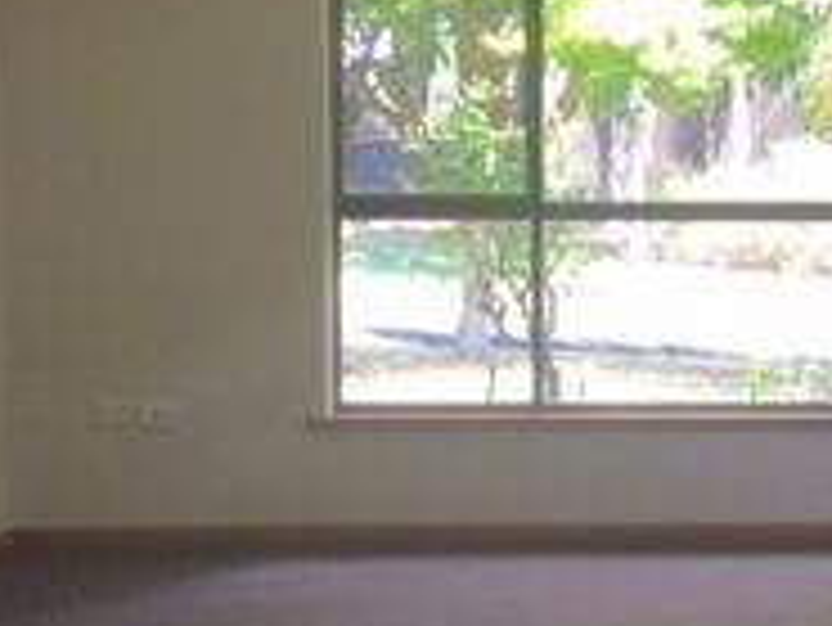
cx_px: 841
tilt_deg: -5.1
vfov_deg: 13.8
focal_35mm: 107
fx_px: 2573
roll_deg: +0.7
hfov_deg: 17.9
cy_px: 369
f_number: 2.4
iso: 25
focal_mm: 3.3
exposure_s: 1/50
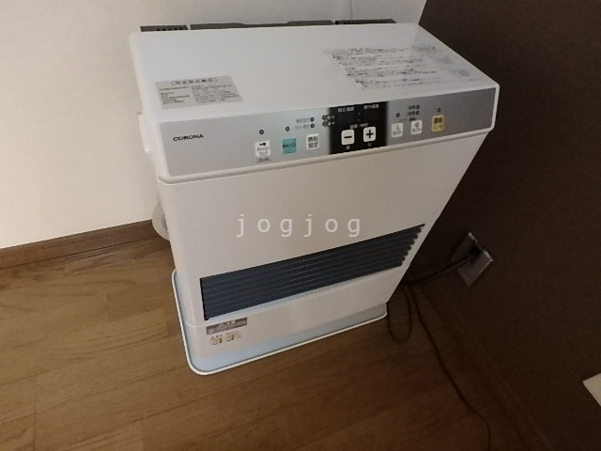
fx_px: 365
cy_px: 226
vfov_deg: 63.4
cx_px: 300
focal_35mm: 21
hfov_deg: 79.0
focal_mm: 3.7
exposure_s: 1/40
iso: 1600
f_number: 3.5
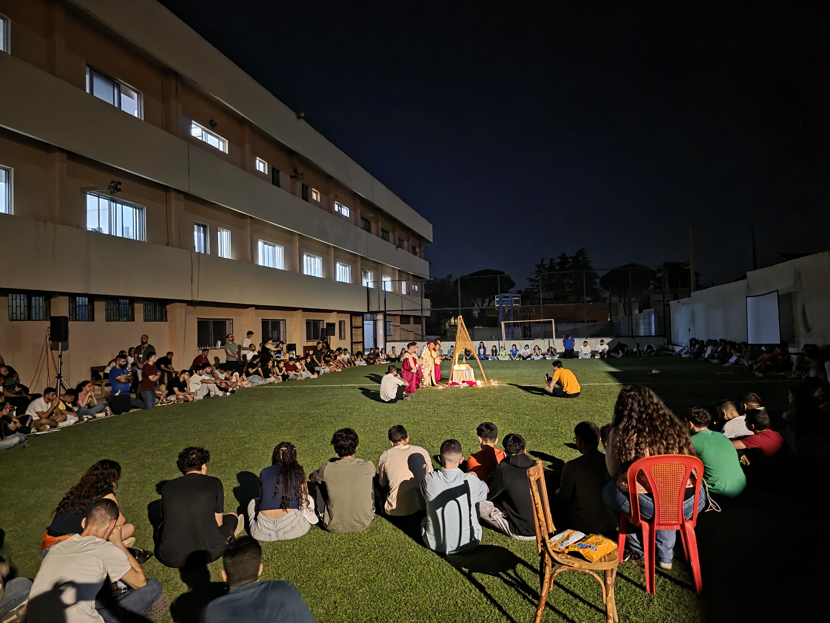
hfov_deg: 73.9
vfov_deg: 58.9
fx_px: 551
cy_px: 312
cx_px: 415
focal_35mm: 23
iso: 2500
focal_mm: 6.3
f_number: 1.7
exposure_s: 1/16.7
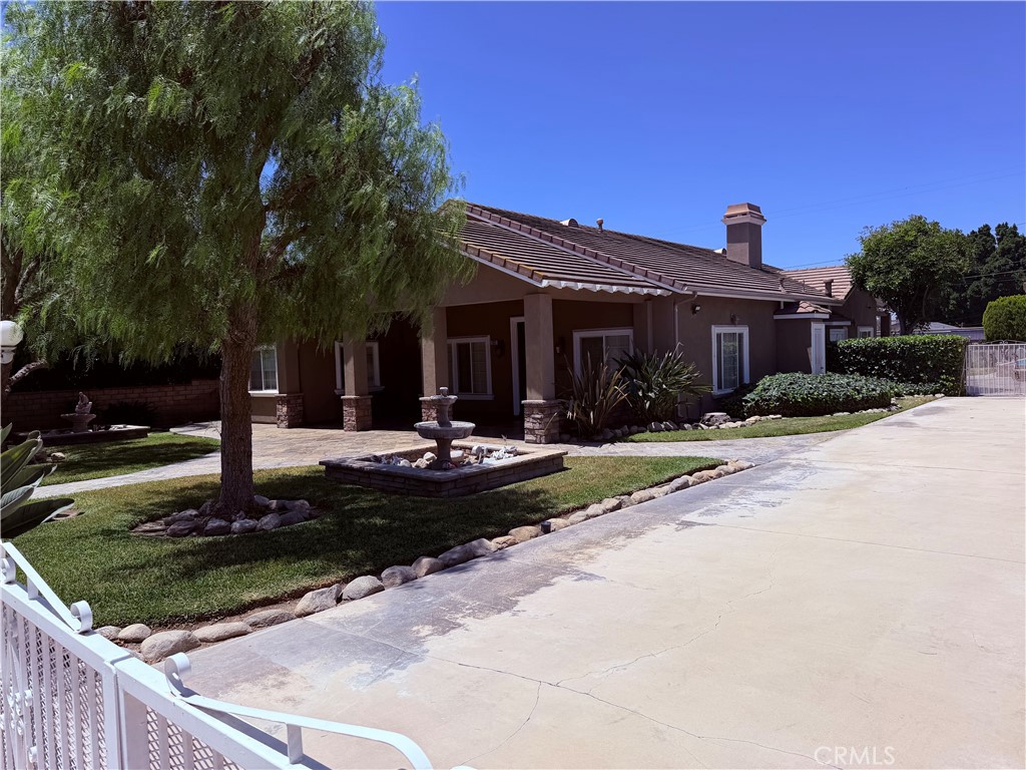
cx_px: 513
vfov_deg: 56.8
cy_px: 385
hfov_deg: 71.6
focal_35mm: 24
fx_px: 711
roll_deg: +2.5
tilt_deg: -3.7
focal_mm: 6.76
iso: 80
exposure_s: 1/7353
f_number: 1.78
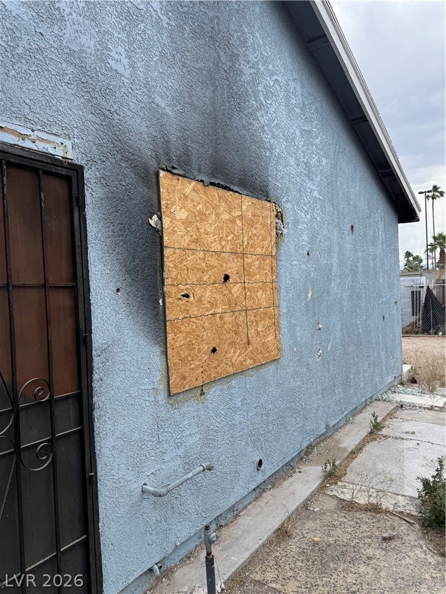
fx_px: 412
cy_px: 297
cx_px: 223
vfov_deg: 71.6
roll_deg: +2.4
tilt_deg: +1.7
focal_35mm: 24
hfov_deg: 56.8
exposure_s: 1/2525
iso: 100
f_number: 1.78
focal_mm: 6.76
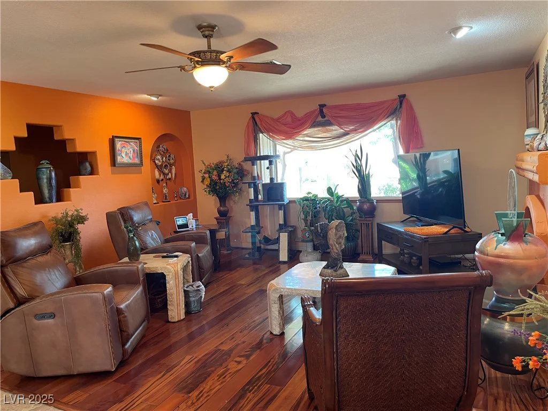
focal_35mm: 25
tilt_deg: -5.3
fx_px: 396
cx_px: 274
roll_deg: +2.7
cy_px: 206
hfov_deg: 69.4
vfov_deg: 54.9
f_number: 1.6
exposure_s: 1/60
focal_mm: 5.1
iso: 200
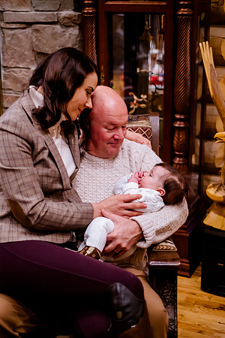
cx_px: 112
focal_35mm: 60
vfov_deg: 33.4
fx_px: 562
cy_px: 169
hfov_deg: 22.6
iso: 2500
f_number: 2.8
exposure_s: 1/160
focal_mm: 60
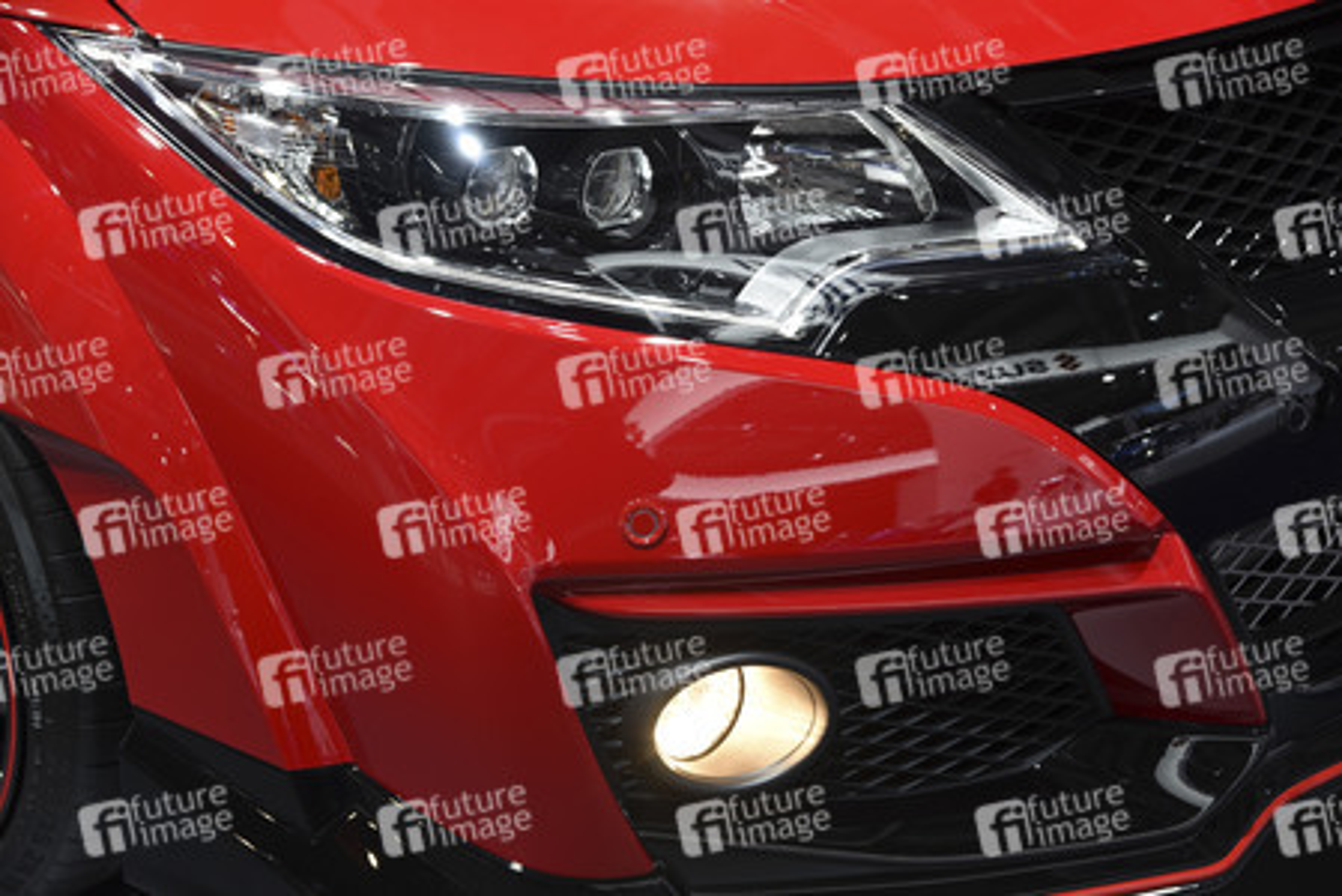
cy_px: 448
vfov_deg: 16.7
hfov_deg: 24.7
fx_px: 3059
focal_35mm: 82
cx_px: 671
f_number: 6.3
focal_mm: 82
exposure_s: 1/100
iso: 500
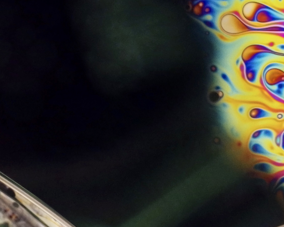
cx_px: 447
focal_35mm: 524
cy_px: 43
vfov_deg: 3.0
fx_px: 4404
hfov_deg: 3.7
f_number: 8
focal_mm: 70
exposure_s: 1/100
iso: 800
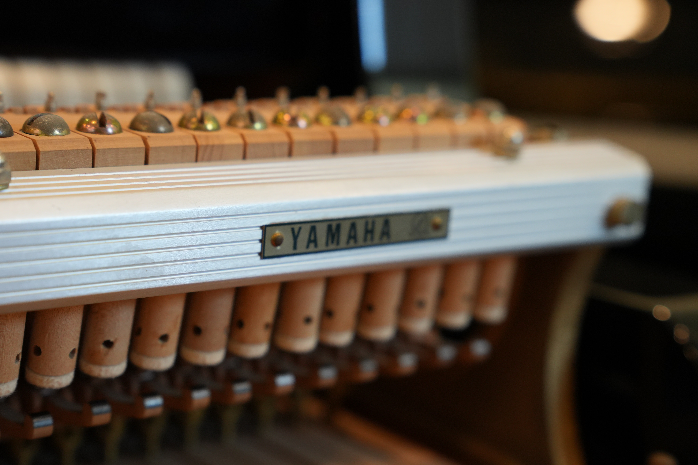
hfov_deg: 26.8
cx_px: 325
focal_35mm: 76
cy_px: 248
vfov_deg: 18.0
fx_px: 1464
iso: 800
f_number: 3.5
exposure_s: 1/80
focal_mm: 47
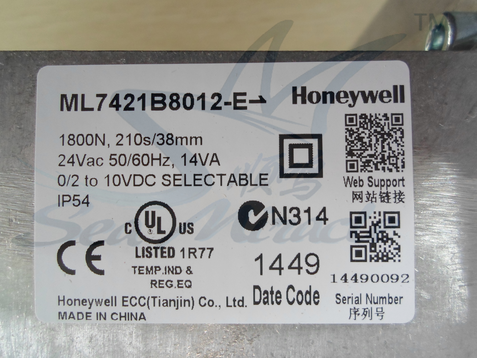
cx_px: 238
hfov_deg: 69.4
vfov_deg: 54.9
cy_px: 179
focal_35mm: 25
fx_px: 344
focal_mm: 4.5
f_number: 2.5
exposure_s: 1/30
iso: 240
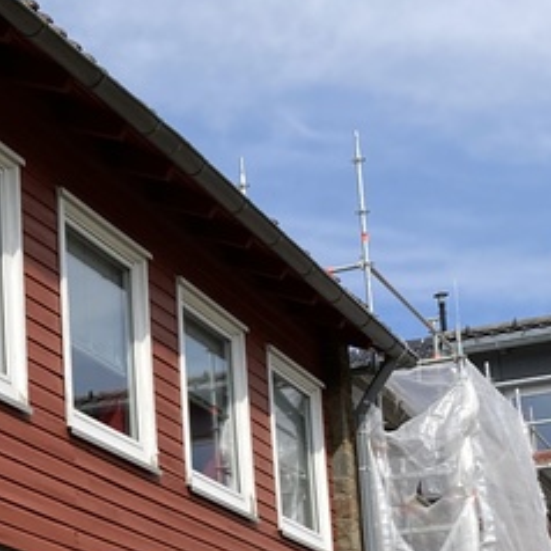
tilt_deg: +10.9
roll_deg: +1.0
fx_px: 1873
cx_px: -157
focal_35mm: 104
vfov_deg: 16.4
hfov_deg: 15.9
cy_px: 542
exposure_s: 1/1845
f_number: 1.8
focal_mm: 3.99
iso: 20
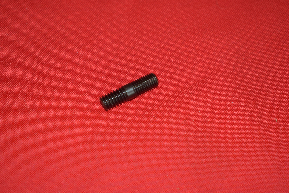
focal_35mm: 78
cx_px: 144
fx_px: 627
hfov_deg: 26.0
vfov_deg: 17.5
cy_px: 96
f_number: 5.6
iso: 320
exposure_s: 1/40
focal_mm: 52
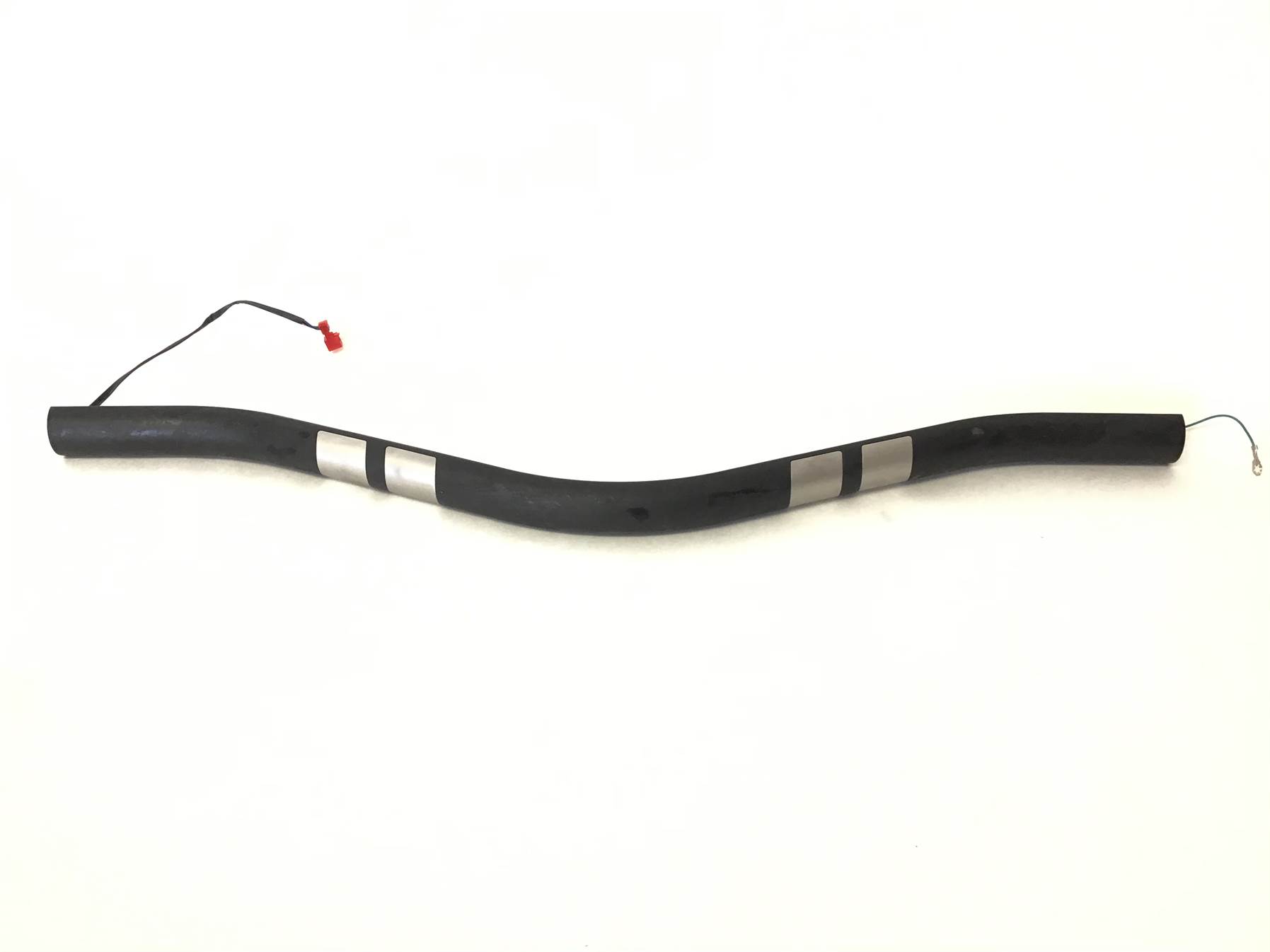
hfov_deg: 58.4
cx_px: 635
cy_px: 476
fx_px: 1137
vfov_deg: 45.4
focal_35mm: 31
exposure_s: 1/30
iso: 25
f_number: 2.4
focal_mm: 3.3
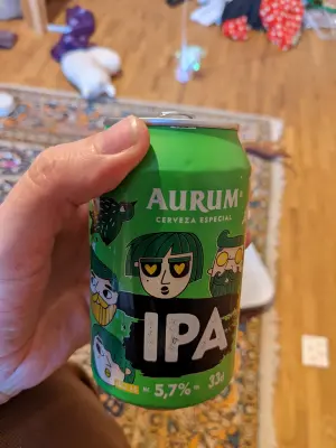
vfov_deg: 65.3
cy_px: 224
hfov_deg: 51.4
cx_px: 168
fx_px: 349
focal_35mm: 27
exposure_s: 1/49.3
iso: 363
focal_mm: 4.38
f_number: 1.73
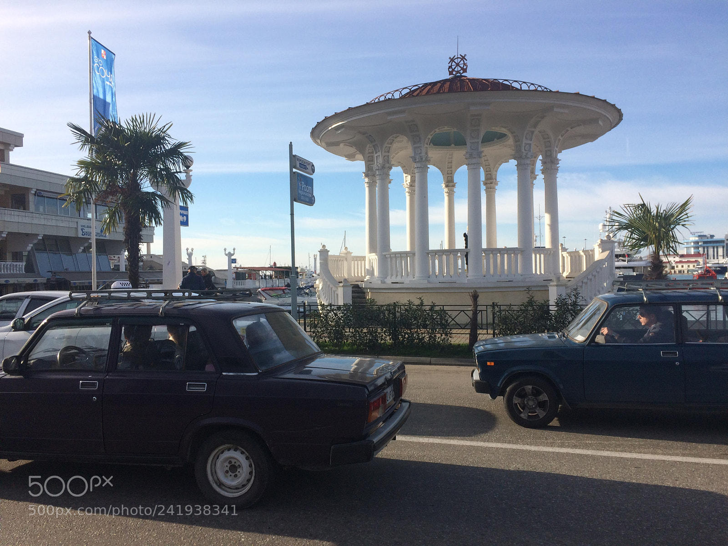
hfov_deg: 61.7
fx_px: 610
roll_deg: +3.1
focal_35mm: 29
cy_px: 273
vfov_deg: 48.2
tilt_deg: +1.3
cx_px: 364
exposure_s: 1/1866
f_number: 2.2
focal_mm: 4.15
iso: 32
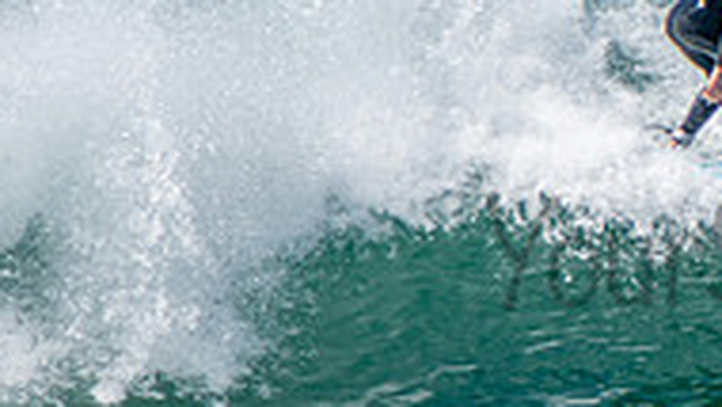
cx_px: 878
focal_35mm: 1918
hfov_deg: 1.1
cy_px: 219
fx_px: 36730
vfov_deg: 0.6
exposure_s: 1/2000
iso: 360
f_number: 5.6
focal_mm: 400
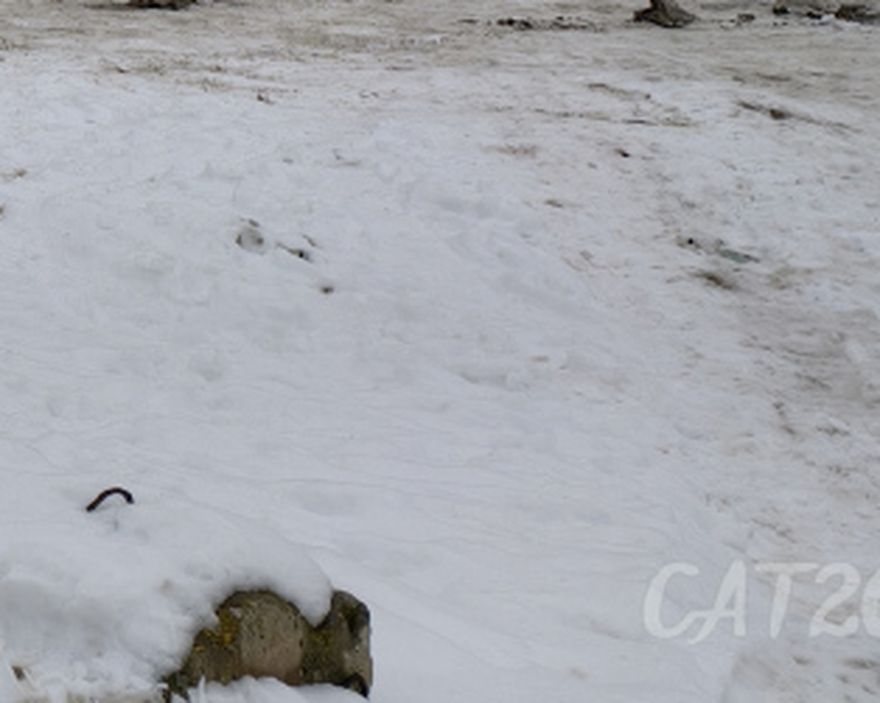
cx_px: -731
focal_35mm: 93
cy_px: -542
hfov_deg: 16.8
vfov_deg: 14.6
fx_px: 2421
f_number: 1.57
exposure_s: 1/1555
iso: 72
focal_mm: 6.54
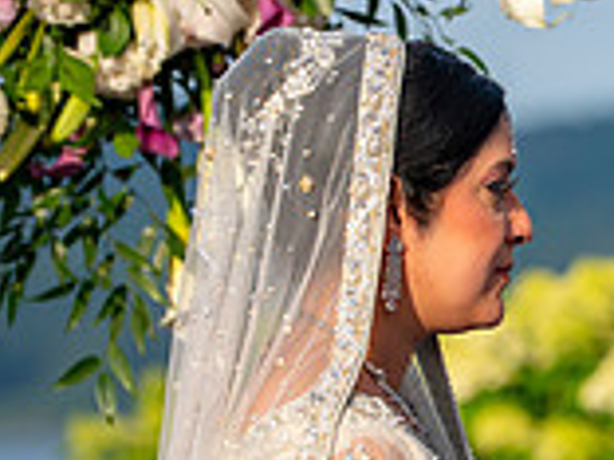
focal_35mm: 650
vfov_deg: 2.3
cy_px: 351
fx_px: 11529
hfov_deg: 3.0
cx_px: 854
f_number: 4.5
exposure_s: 1/1000
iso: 160
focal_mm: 170
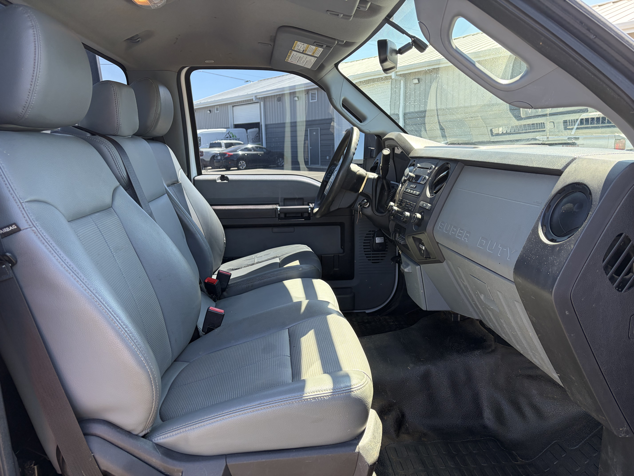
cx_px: 317
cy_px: 238
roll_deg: +1.0
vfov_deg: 53.1
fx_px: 476
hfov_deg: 67.3
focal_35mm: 26
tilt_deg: -10.0
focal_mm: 5.96
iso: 50
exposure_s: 1/252
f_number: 1.6
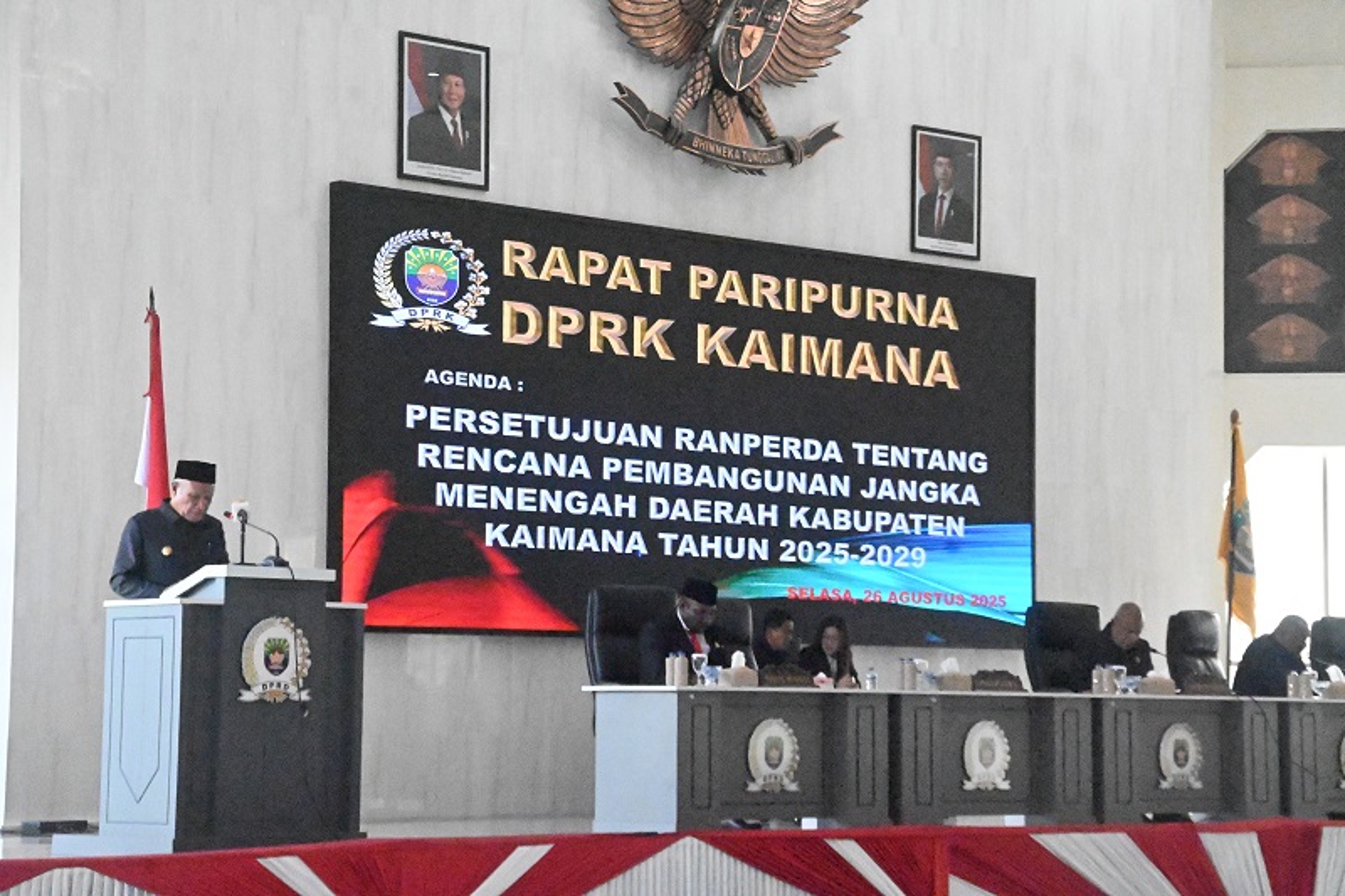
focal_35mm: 90
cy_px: 448
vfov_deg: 15.2
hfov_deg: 22.6
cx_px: 672
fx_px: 3362
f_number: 13
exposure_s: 1/1000
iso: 51200
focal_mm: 60
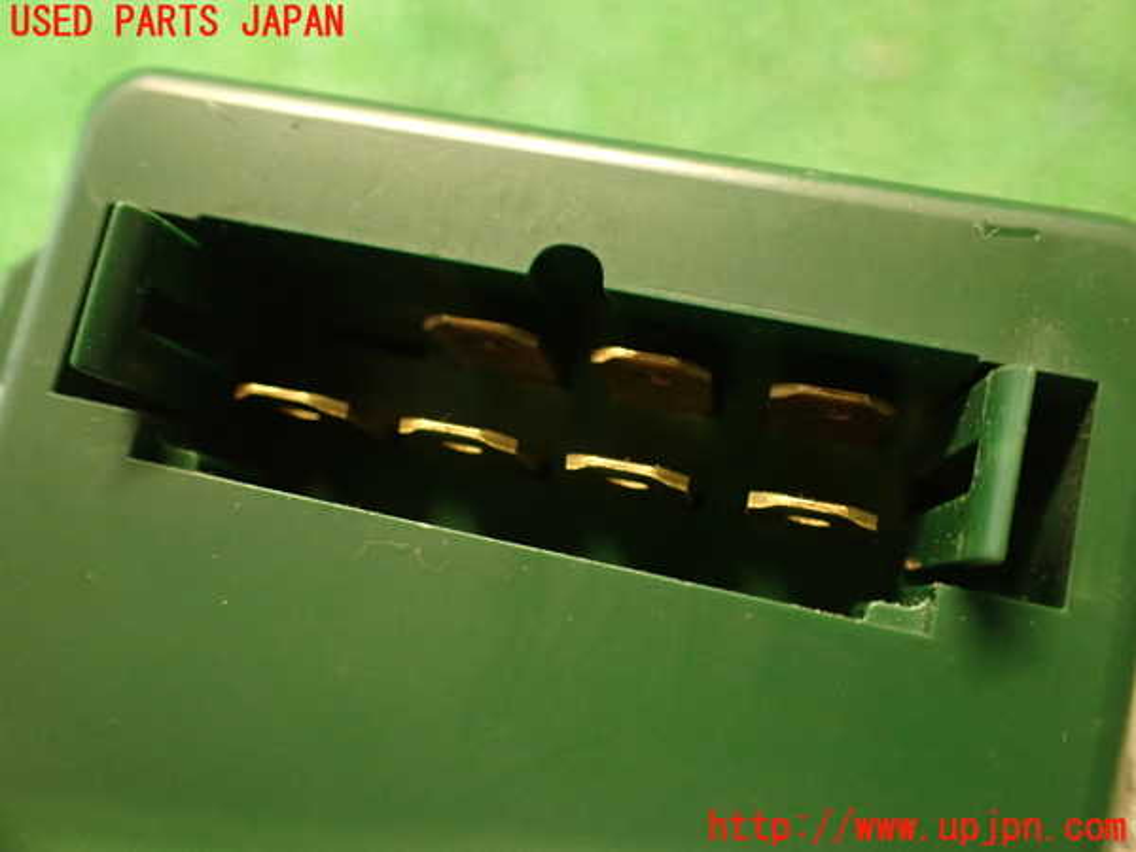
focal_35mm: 32
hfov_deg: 56.8
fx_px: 1050
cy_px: 426
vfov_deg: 44.2
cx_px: 568
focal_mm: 5.79
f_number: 2.4
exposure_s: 1/30
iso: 800
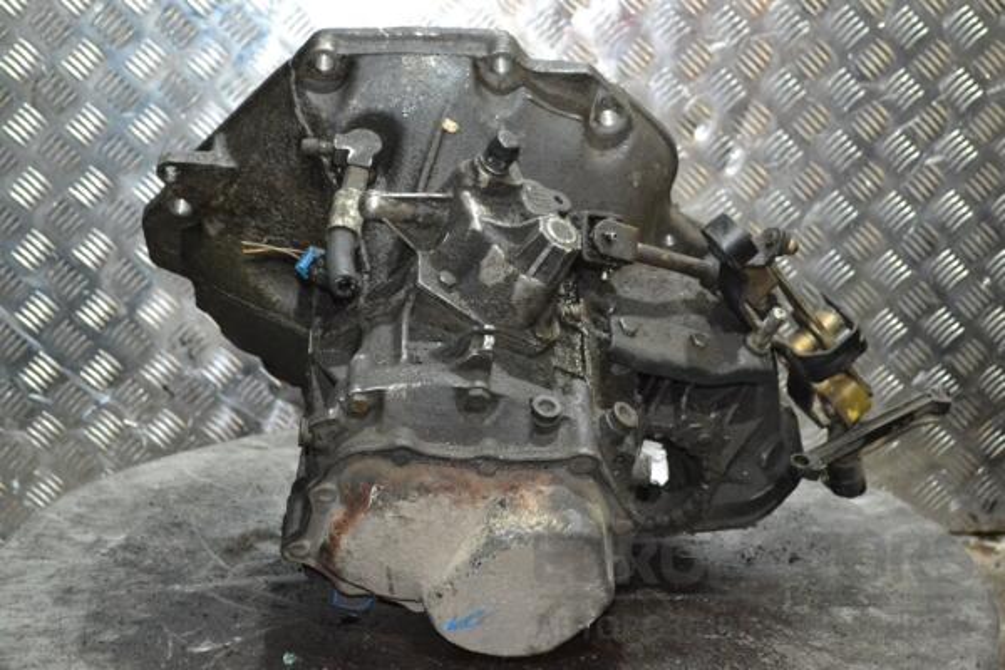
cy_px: 335
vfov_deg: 23.8
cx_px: 502
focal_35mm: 57
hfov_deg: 35.1
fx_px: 1591
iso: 3200
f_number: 5
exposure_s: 1/60
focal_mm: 38
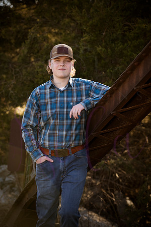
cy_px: 114
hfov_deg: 12.2
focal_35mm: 112
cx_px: 76
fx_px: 705
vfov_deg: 18.3
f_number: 5
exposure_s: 1/1250
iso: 800
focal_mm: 112
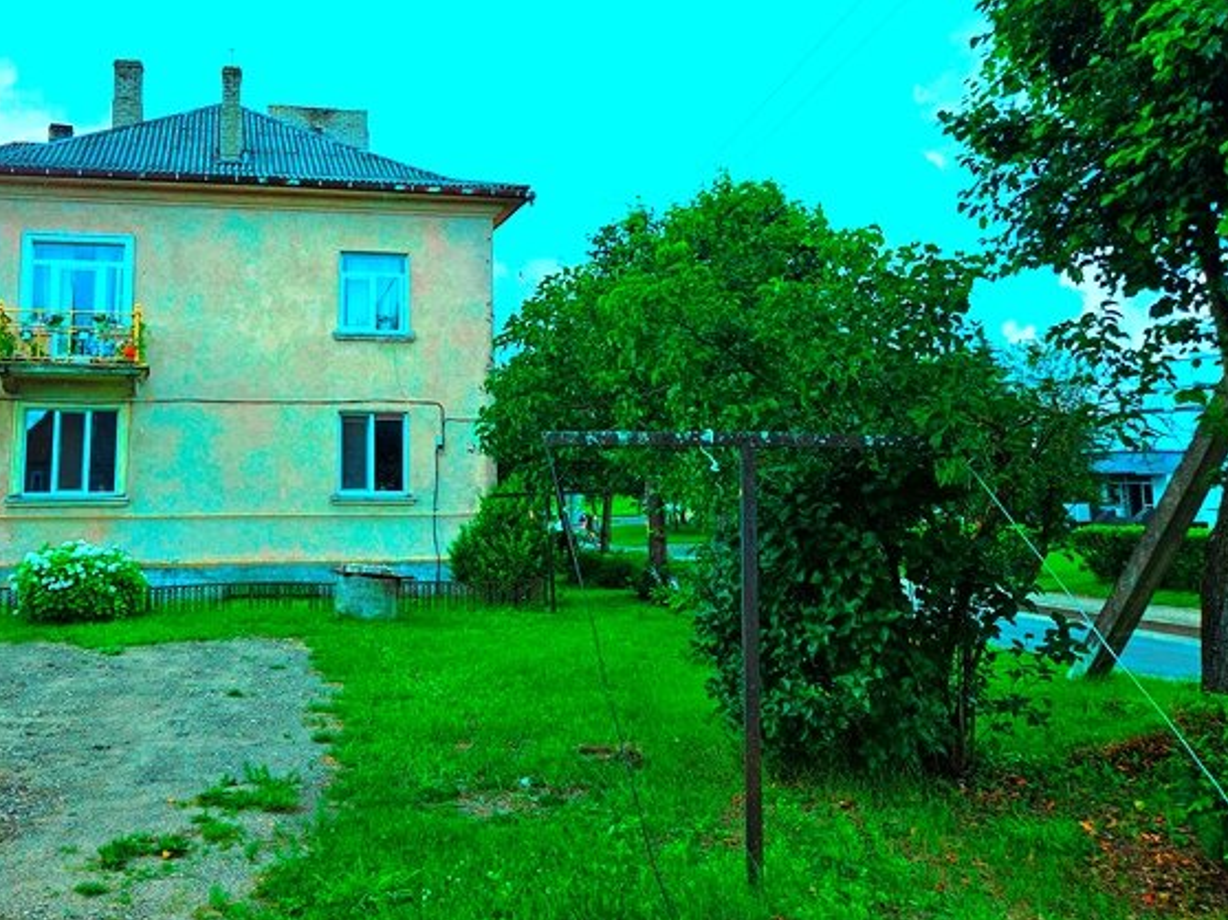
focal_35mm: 33
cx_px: 414
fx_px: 1170
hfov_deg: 54.3
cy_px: 321
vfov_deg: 42.4
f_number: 1.8
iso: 25
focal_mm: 5.4
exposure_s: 1/380
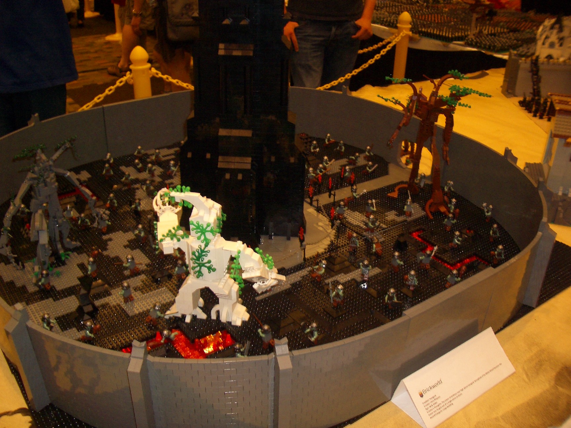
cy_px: 214
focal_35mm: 35
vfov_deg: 40.7
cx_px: 286
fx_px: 577
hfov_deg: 52.6
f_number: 2.6
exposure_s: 1/60
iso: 100
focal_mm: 5.8
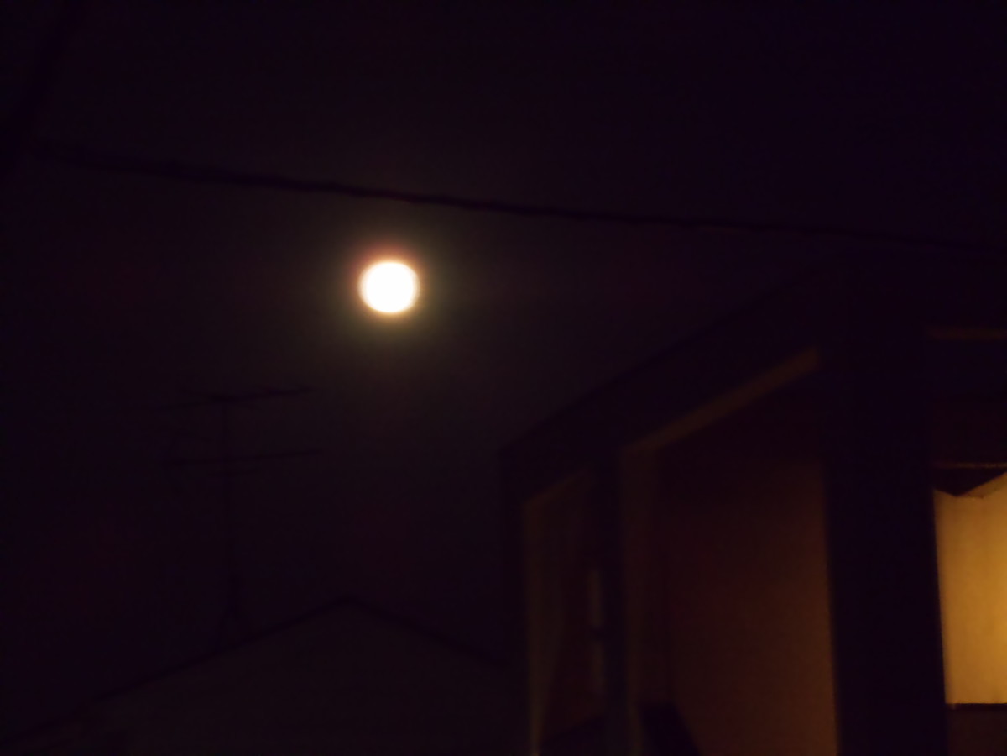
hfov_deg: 10.4
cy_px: 378
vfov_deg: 7.8
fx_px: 5556
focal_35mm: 191
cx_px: 504
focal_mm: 34
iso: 3200
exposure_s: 1/15
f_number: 5.9
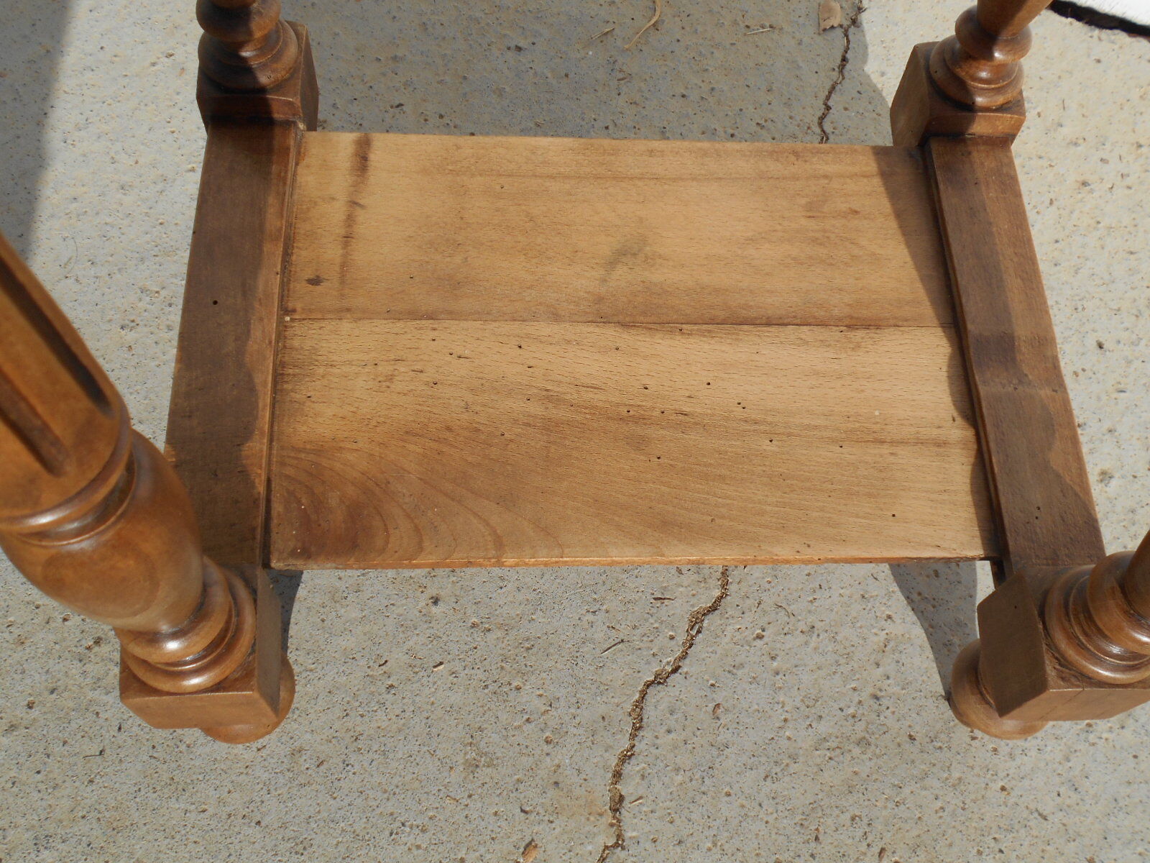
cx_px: 575
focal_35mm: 34
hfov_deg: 54.0
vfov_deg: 41.8
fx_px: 1130
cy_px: 432
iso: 80
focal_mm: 5.8
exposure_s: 1/1000
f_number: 3.6
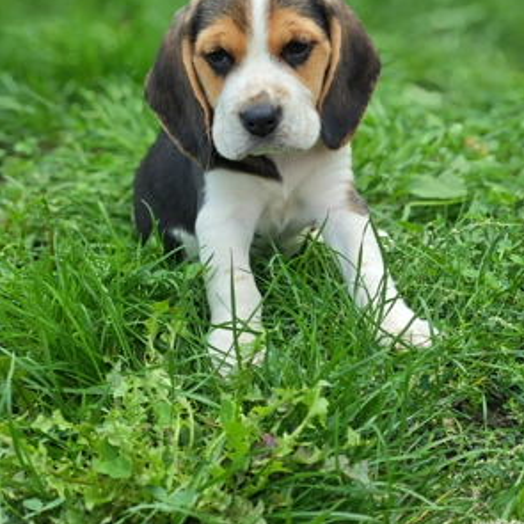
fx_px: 1233
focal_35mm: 72
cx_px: 265
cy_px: 176
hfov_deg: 24.0
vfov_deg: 23.9
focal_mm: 9
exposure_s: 1/130
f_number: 2
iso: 50
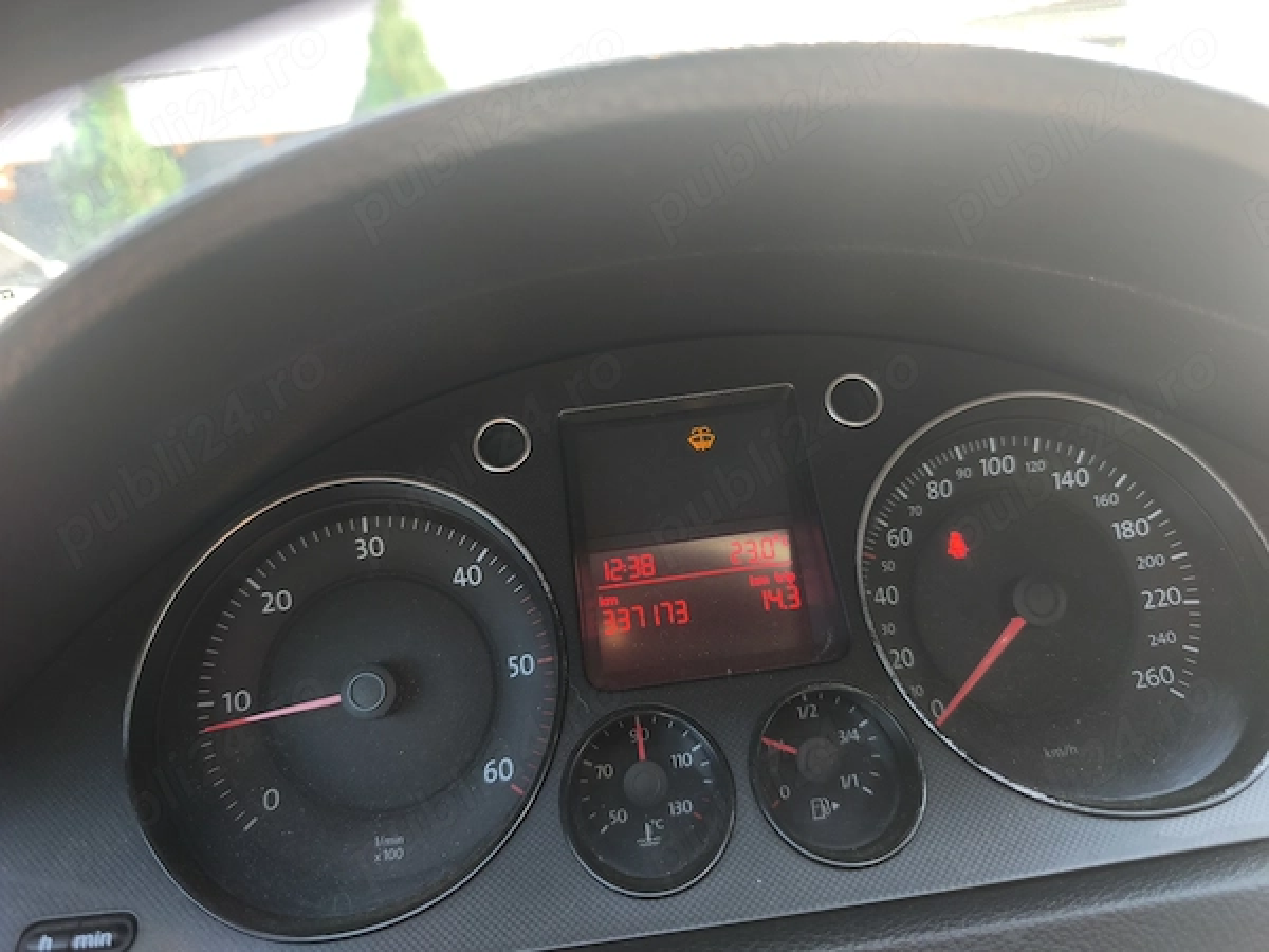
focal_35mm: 23
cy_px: 476
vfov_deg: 58.9
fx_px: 843
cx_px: 634
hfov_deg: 73.9
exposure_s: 1/120
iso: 50
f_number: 1.6
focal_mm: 6.57
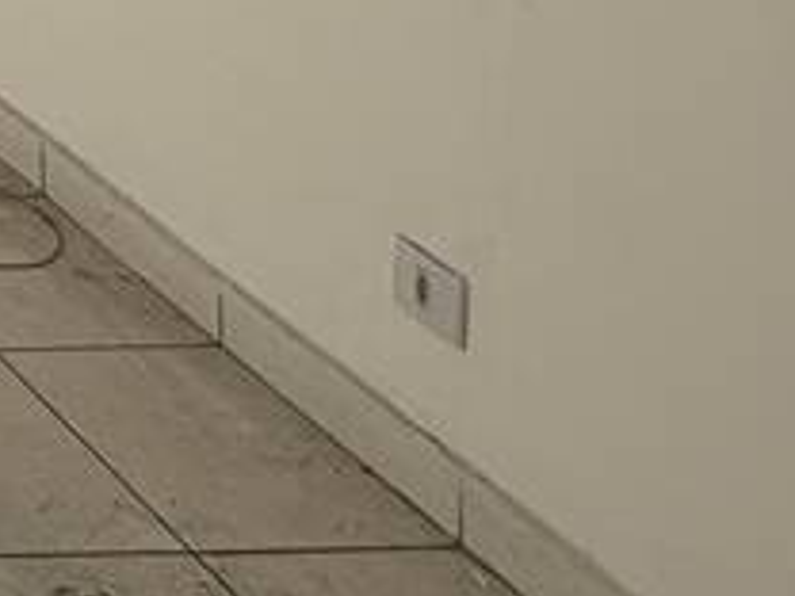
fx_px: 2228
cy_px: -607
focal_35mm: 97
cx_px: -1078
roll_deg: +1.5
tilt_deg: -3.7
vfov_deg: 13.1
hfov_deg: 14.2
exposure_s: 1/540
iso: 40
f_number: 2.2
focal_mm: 2.22
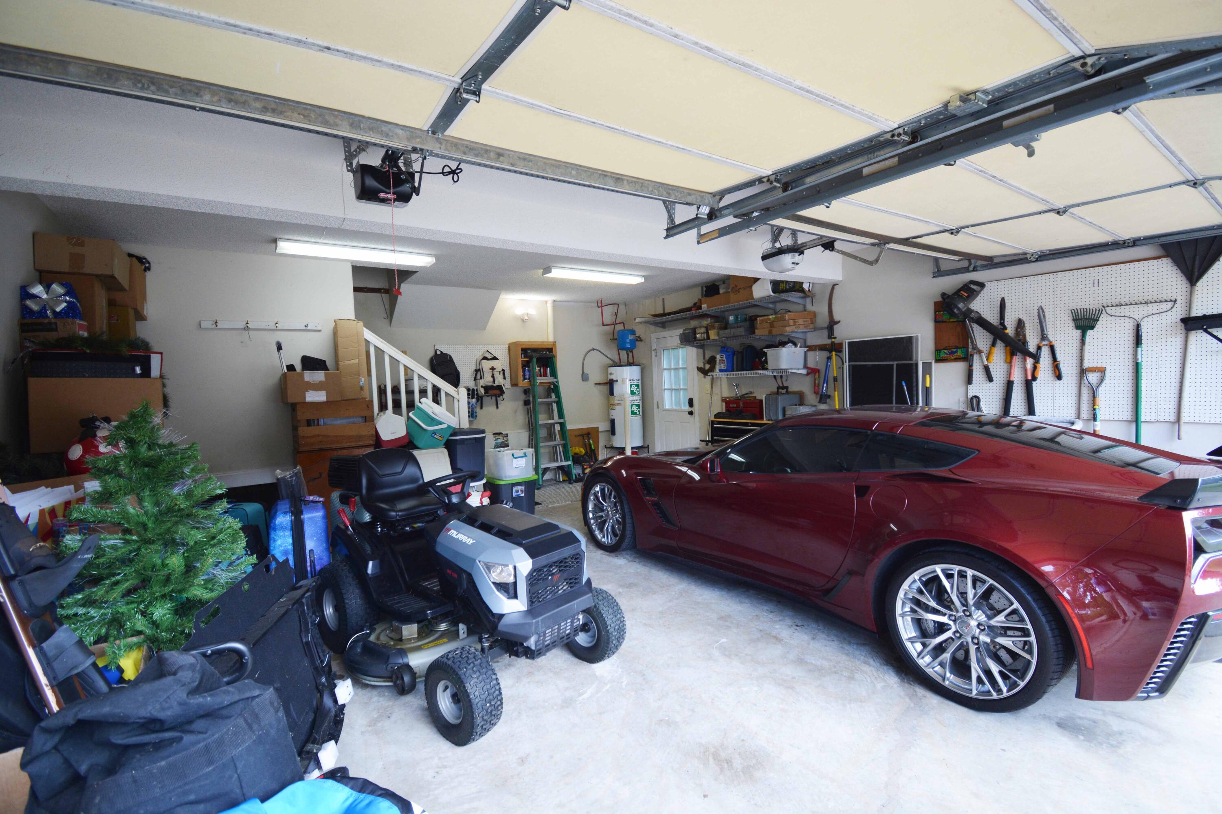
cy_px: 407
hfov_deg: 100.4
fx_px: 509
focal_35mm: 15
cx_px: 611
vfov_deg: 77.3
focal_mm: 10
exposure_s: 1/80
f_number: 4.5
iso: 400
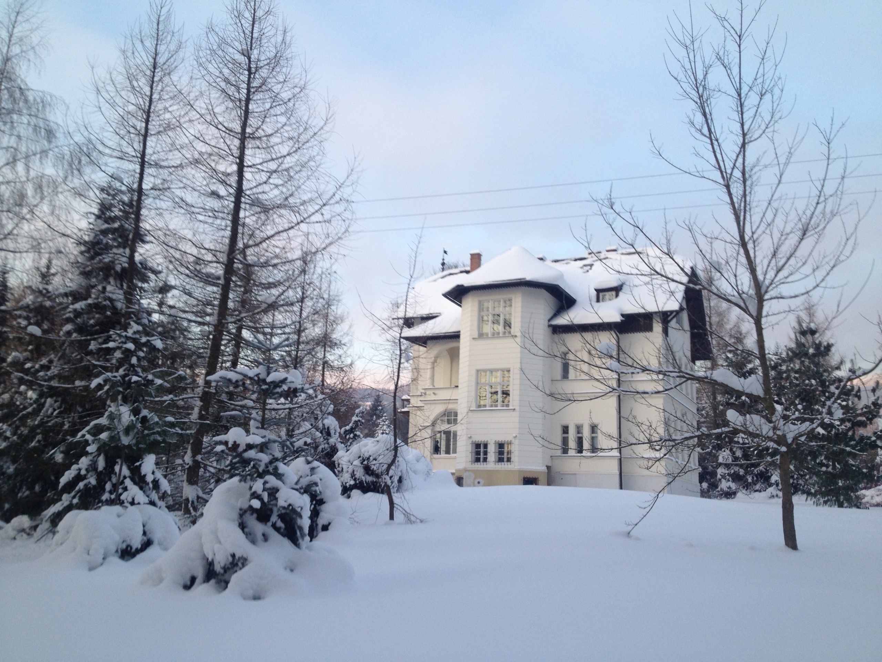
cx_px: 441
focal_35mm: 35
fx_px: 892
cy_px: 331
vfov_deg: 40.7
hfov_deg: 52.6
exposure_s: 1/207
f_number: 2.4
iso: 50
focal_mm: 4.28
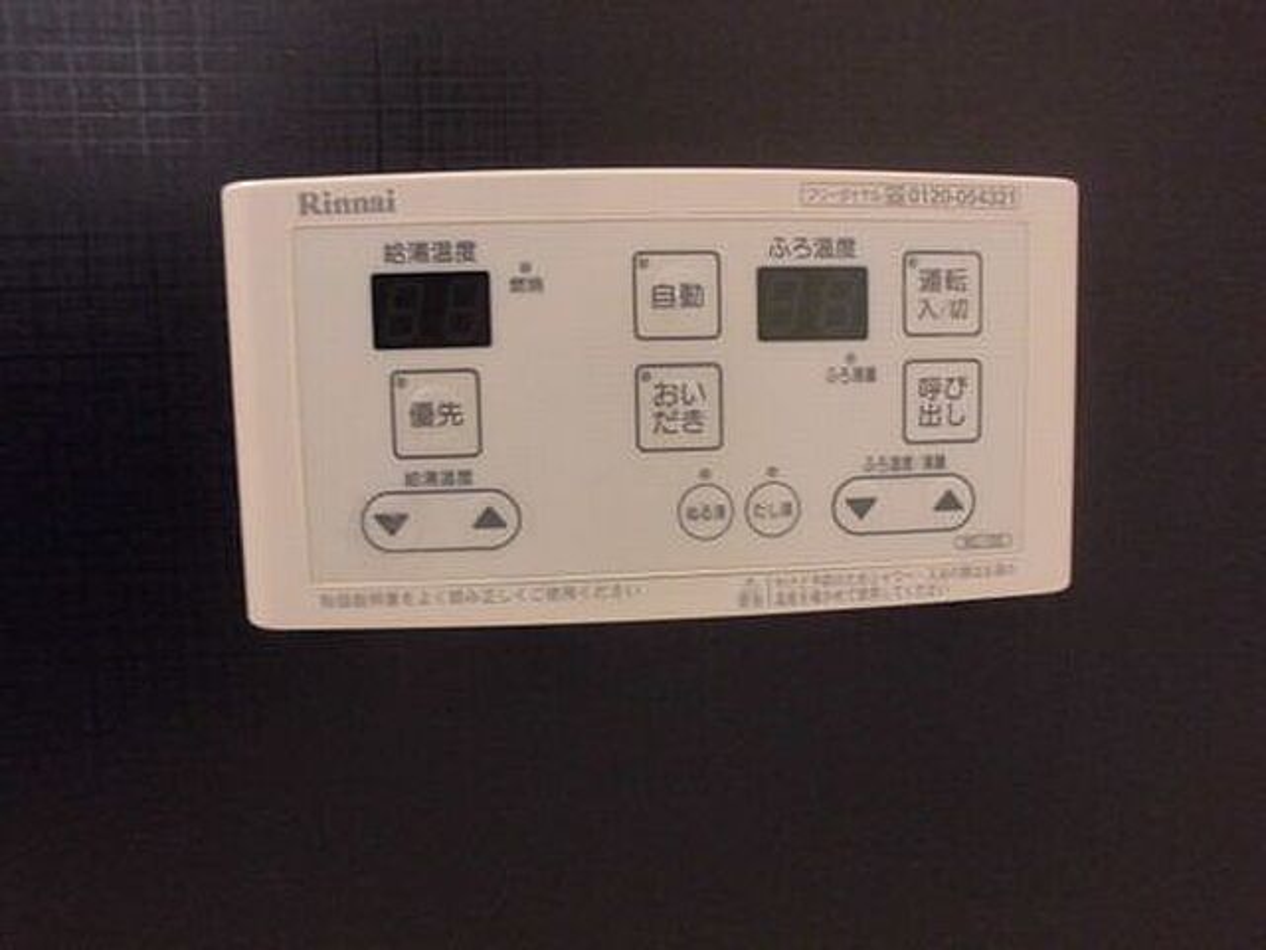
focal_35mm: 26
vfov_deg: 53.1
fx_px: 951
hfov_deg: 67.3
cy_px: 475
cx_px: 633
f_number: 3.5
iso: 400
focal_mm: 4.6
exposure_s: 1/10
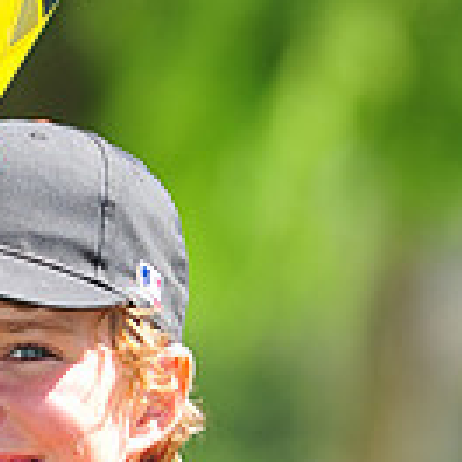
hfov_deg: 2.3
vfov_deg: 2.3
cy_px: 578
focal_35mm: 749
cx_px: -70
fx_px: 11310
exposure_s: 1/500
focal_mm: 200
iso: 200
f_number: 4.5
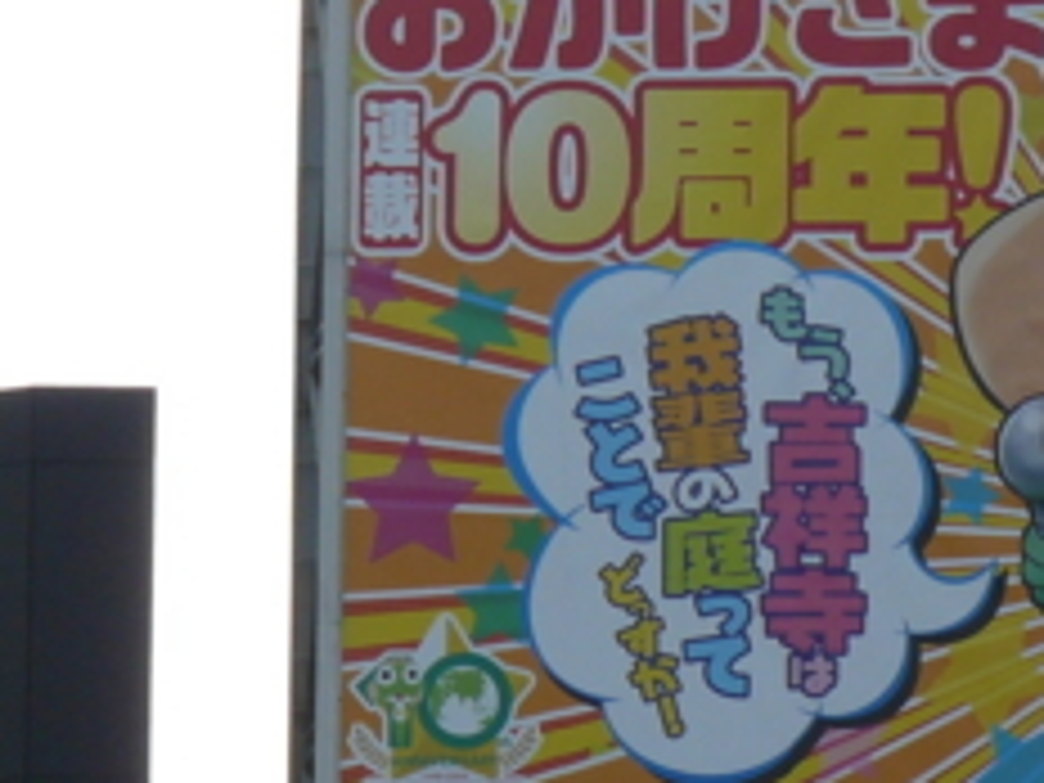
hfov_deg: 3.8
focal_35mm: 522
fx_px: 15743
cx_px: 990
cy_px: 486
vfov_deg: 2.8
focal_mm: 28
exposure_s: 1/200
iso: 100
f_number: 5
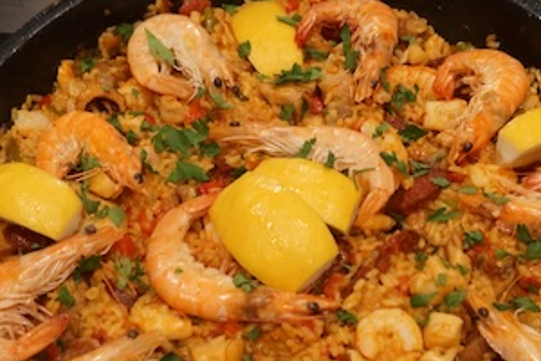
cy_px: 275
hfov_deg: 41.1
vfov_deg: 27.6
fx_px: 721
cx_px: 296
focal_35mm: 48
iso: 800
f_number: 4
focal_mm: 16
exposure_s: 1/60
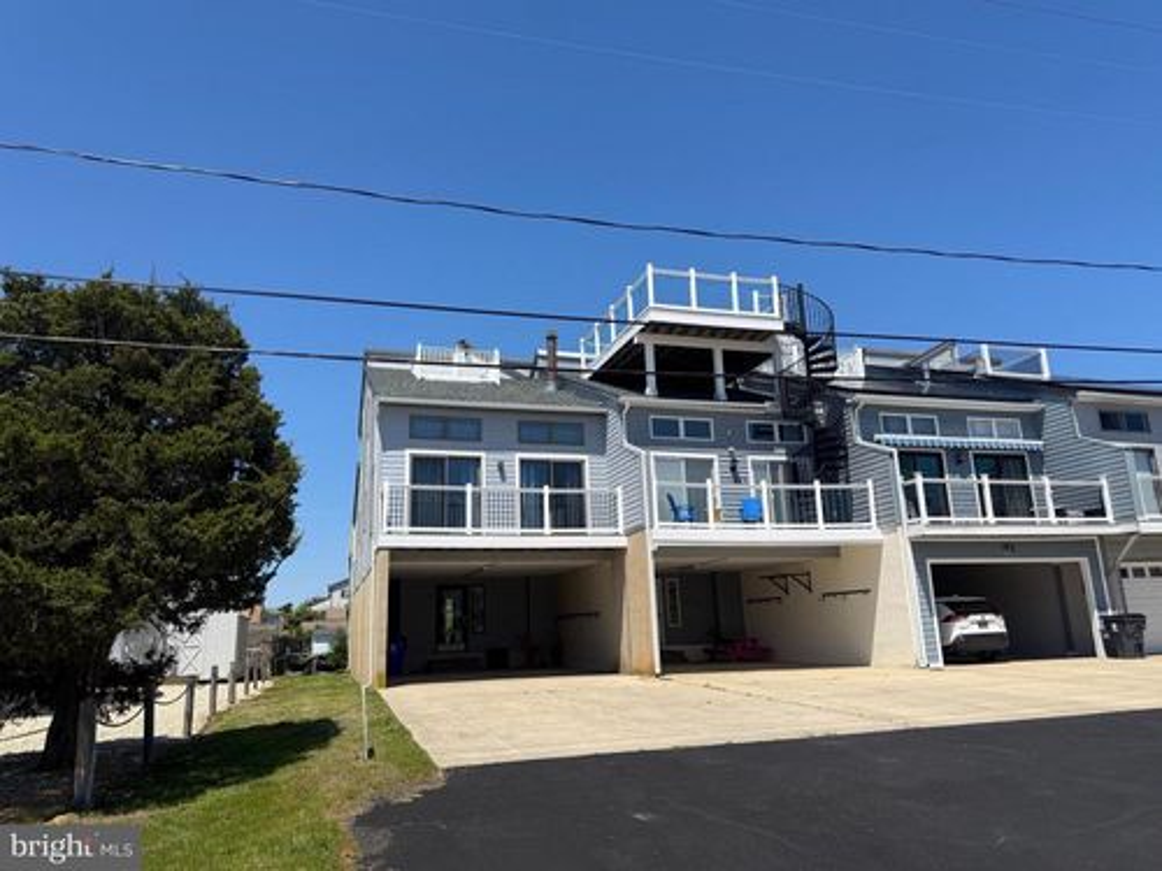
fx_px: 806
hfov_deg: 71.6
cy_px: 436
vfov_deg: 56.8
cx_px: 581
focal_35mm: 24
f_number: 1.78
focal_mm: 6.76
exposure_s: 1/5714
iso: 80
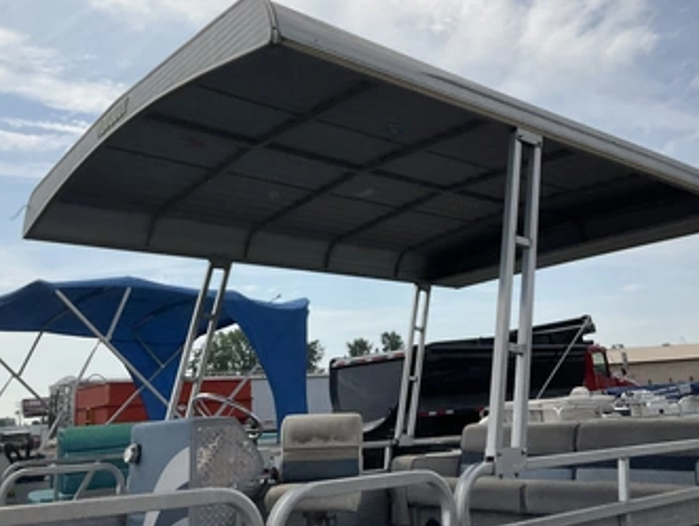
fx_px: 708
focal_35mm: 35
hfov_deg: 52.4
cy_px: 213
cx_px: 395
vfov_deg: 40.6
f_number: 1.8
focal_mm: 3
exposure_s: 1/4405
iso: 25
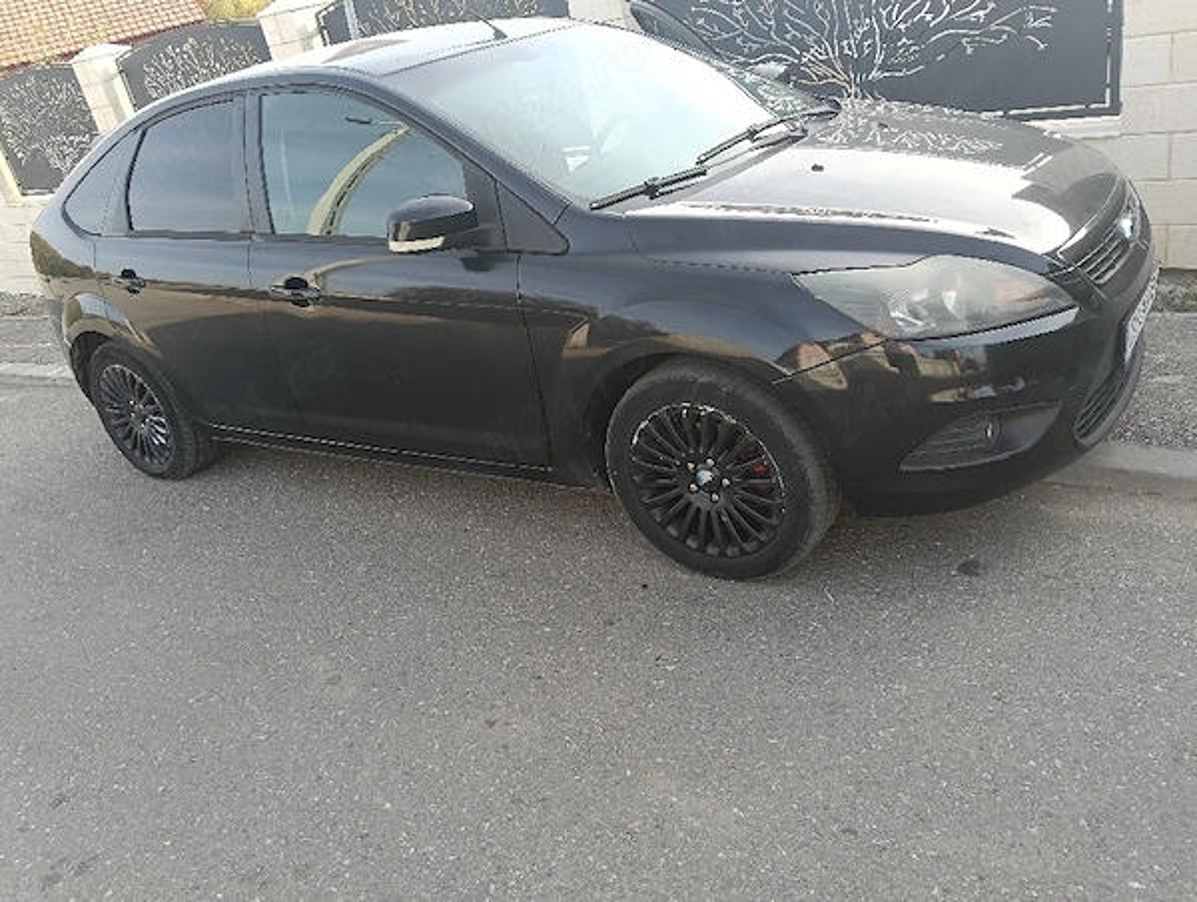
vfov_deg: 51.5
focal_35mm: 27
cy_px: 451
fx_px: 935
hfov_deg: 65.2
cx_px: 598
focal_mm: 3.98
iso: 50
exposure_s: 1/127
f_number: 1.8
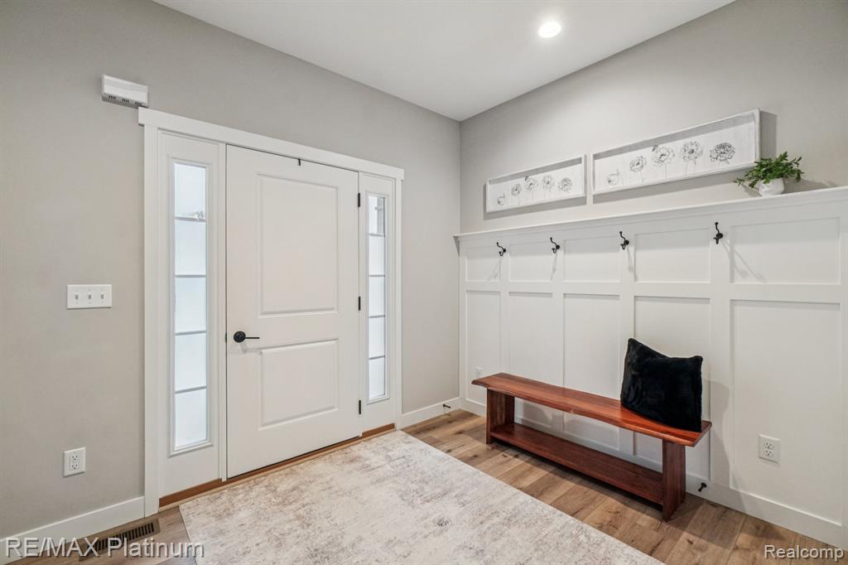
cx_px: 424
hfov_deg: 100.4
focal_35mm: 15
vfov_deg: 77.3
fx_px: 353
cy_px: 282
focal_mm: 10
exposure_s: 1/30
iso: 640
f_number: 8
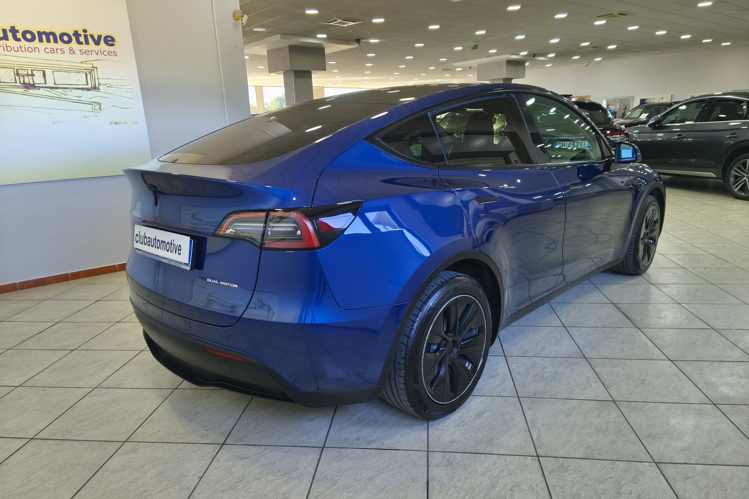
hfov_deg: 73.7
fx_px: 499
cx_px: 375
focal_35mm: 24
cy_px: 258
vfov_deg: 53.1
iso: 500
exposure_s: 1/50
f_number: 1.7
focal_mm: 5.35
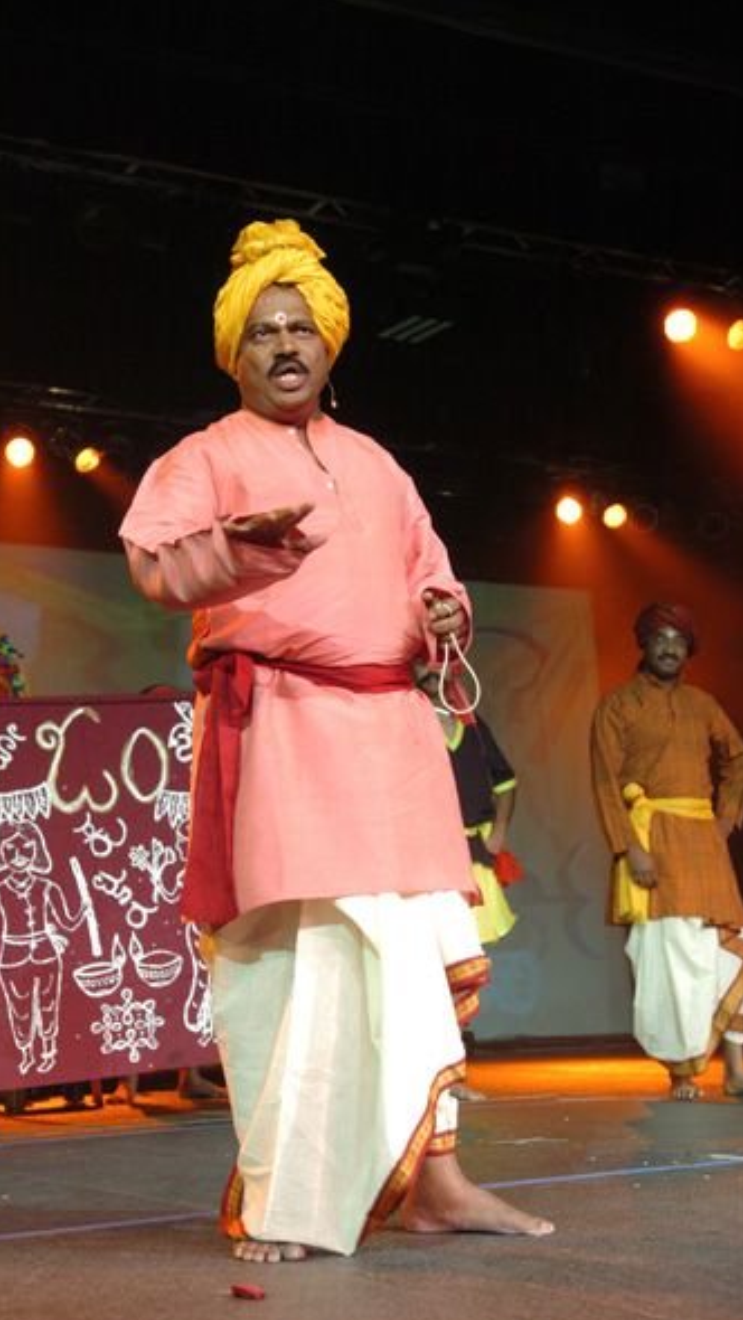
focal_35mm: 51
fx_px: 1786
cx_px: 314
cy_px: 664
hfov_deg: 23.5
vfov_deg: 40.6
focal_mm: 32
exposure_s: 1/100
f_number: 3.5
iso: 800
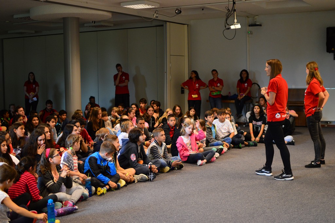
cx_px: 168
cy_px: 112
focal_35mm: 52
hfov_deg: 37.9
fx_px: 488
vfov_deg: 25.7
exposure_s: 1/50
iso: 800
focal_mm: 35
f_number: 1.8
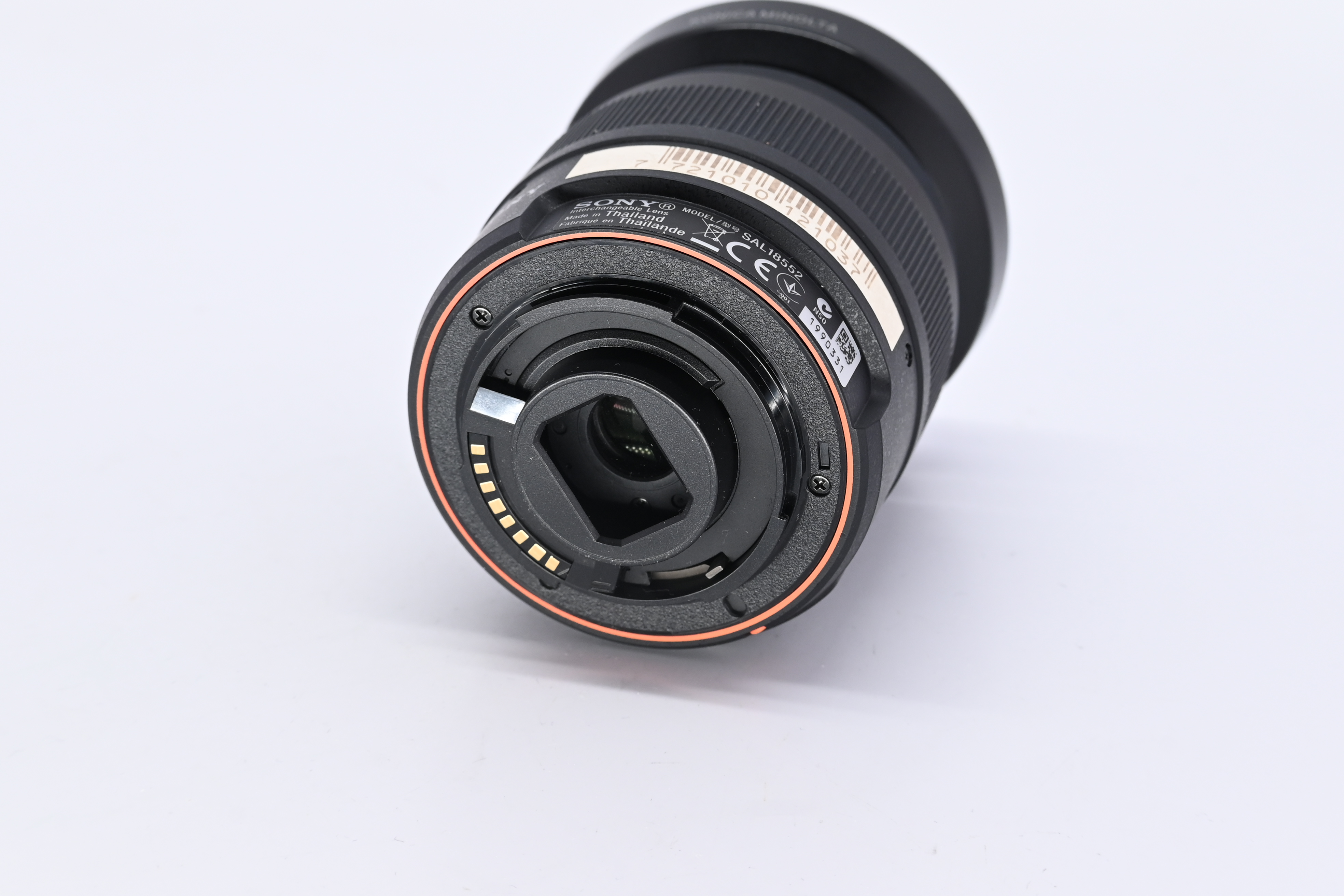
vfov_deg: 16.9
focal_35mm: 81
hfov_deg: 25.1
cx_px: 672
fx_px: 3024
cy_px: 448
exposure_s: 1/160
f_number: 9
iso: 500
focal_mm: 54
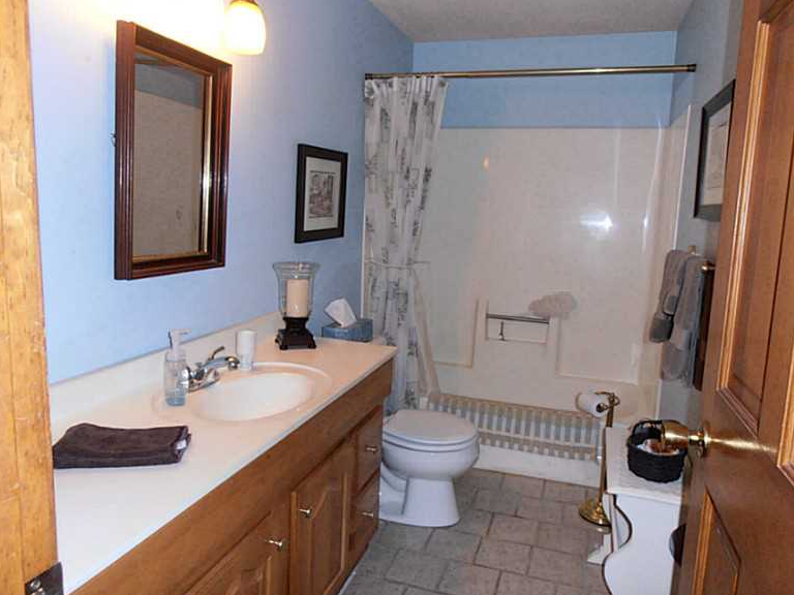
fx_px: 573
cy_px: 291
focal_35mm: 25
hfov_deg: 69.4
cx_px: 406
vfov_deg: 54.9
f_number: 3
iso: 125
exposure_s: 1/30
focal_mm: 4.2
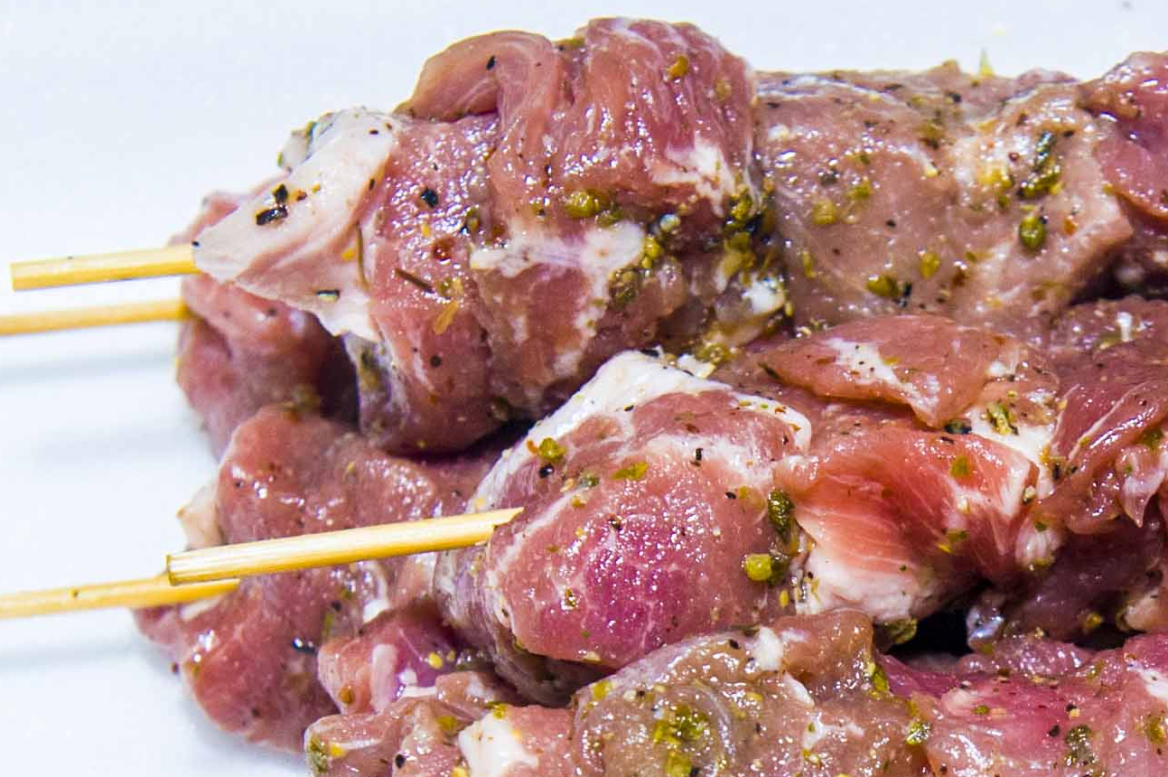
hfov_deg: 12.9
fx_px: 5122
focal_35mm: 158
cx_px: 1014
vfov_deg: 8.6
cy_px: 882
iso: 1250
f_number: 5
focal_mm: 48
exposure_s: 1/200
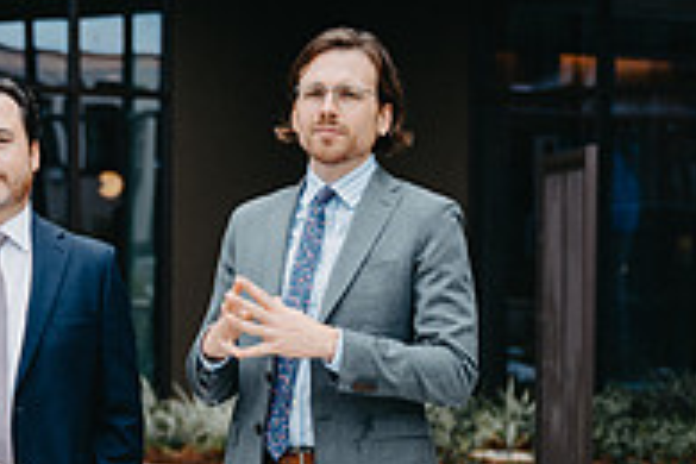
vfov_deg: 9.3
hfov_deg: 14.0
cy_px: 459
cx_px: 161
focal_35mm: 146
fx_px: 2822
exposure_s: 1/400
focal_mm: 49
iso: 100
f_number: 2.8
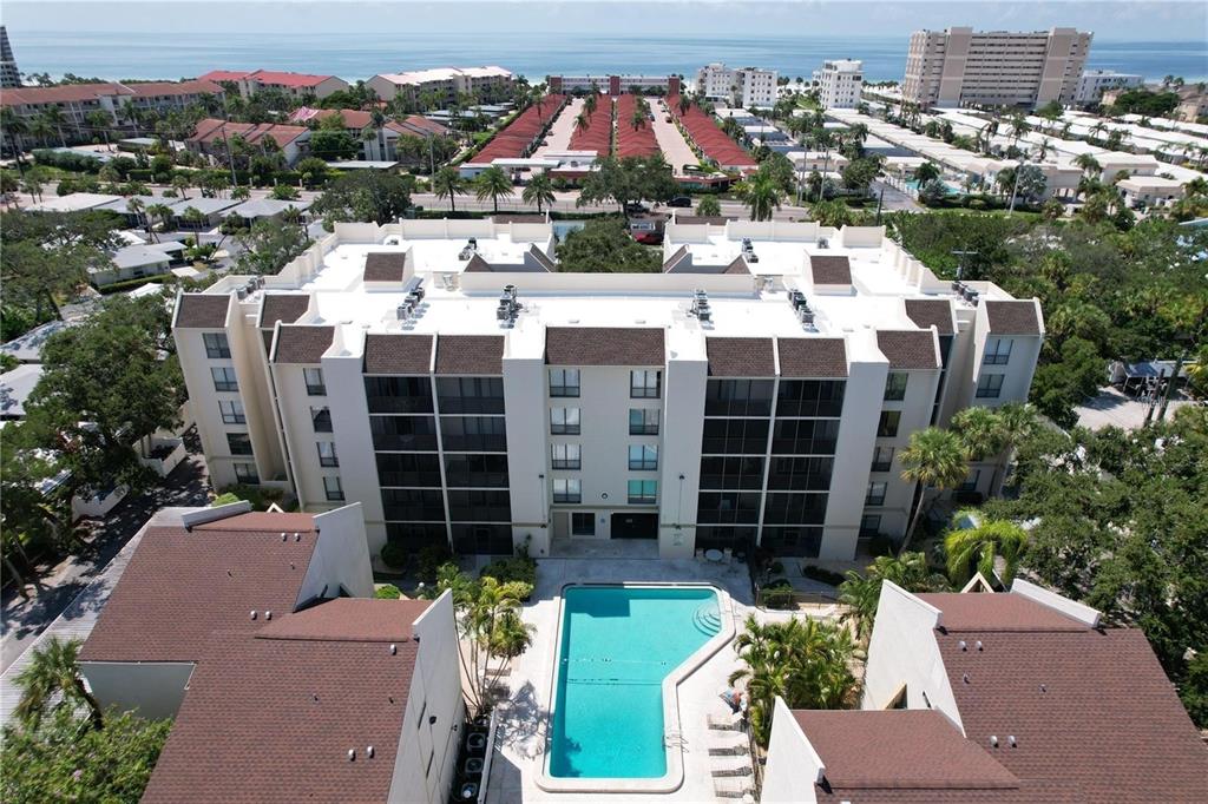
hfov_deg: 78.6
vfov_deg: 57.2
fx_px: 738
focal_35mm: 22
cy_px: 402
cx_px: 604
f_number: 2.8
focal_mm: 8.38
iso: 130
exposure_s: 1/2500
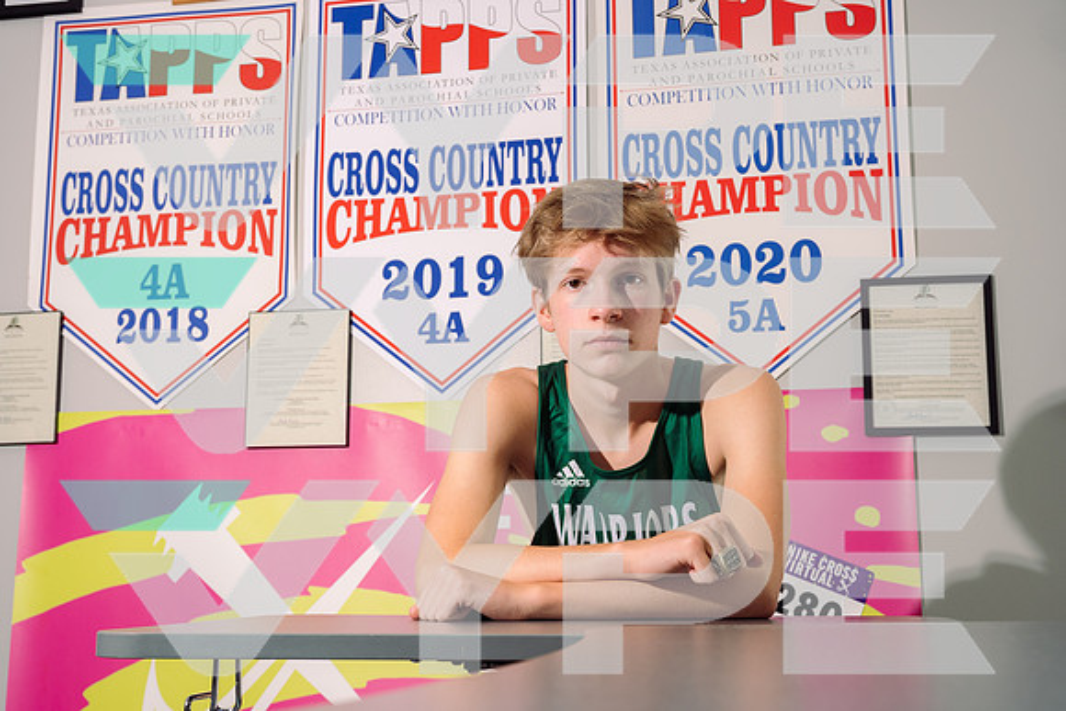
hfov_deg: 41.9
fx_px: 1392
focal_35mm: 47
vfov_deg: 28.7
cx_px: 533
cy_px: 356
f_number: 9
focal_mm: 47
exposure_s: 1/250
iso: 125
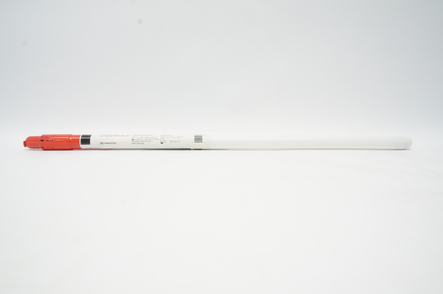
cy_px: 147
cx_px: 222
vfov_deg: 47.8
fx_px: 332
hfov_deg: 67.4
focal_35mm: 27
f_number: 11
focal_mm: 18
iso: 800
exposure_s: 1/20
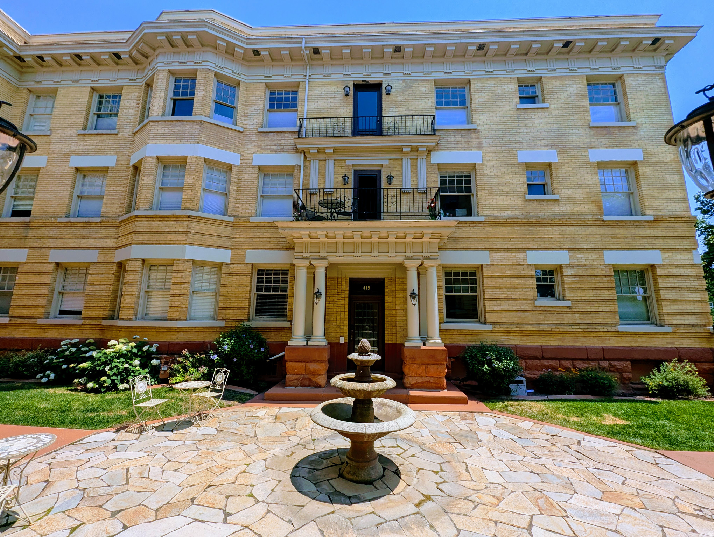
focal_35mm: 13
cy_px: 268
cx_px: 357
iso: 49
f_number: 2.2
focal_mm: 1.95
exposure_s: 1/1890
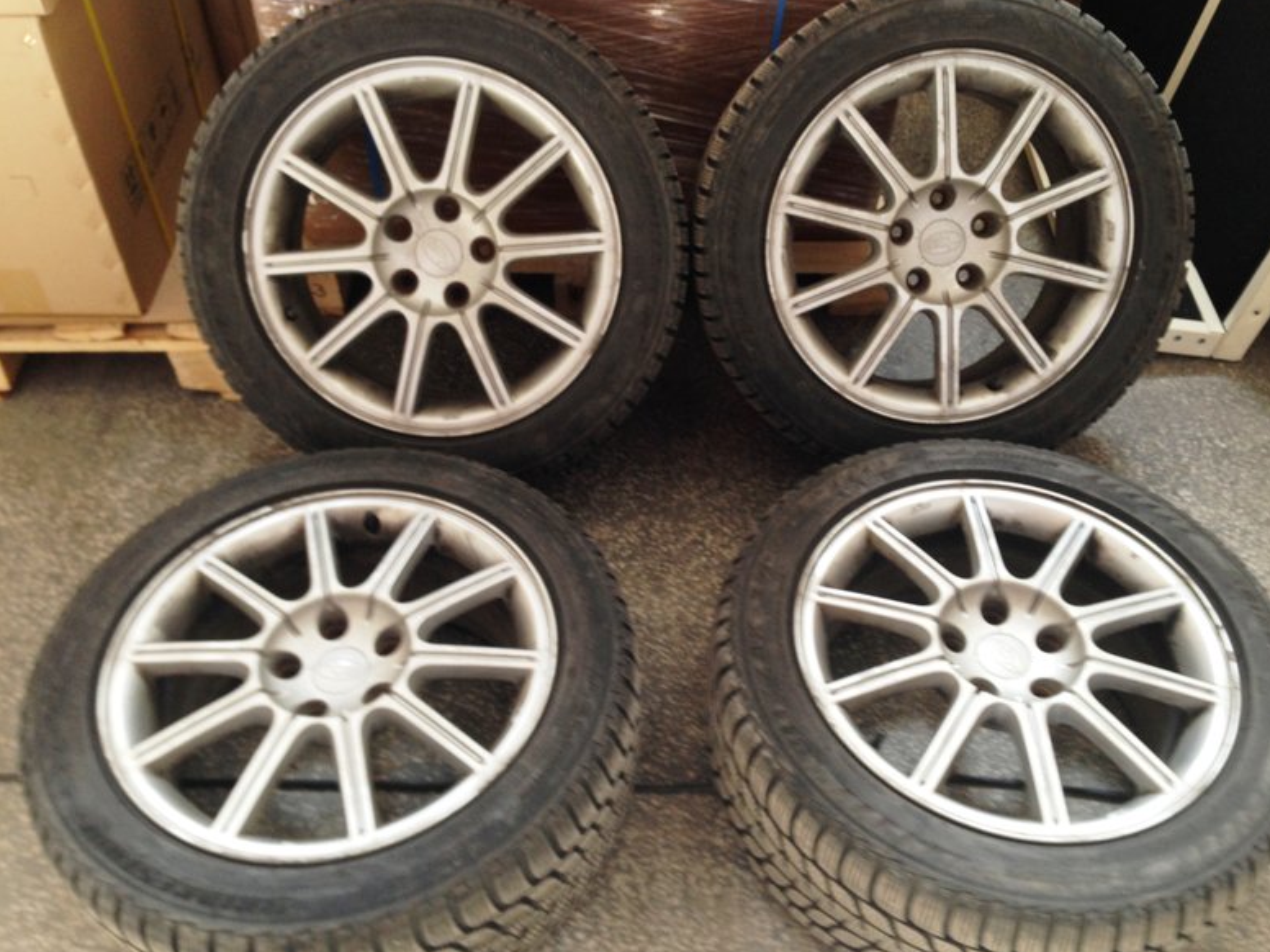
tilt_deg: -48.1
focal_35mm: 34
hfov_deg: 54.0
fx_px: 1247
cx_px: 651
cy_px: 474
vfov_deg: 41.8
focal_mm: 4.12
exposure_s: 1/20
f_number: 2.4
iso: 50
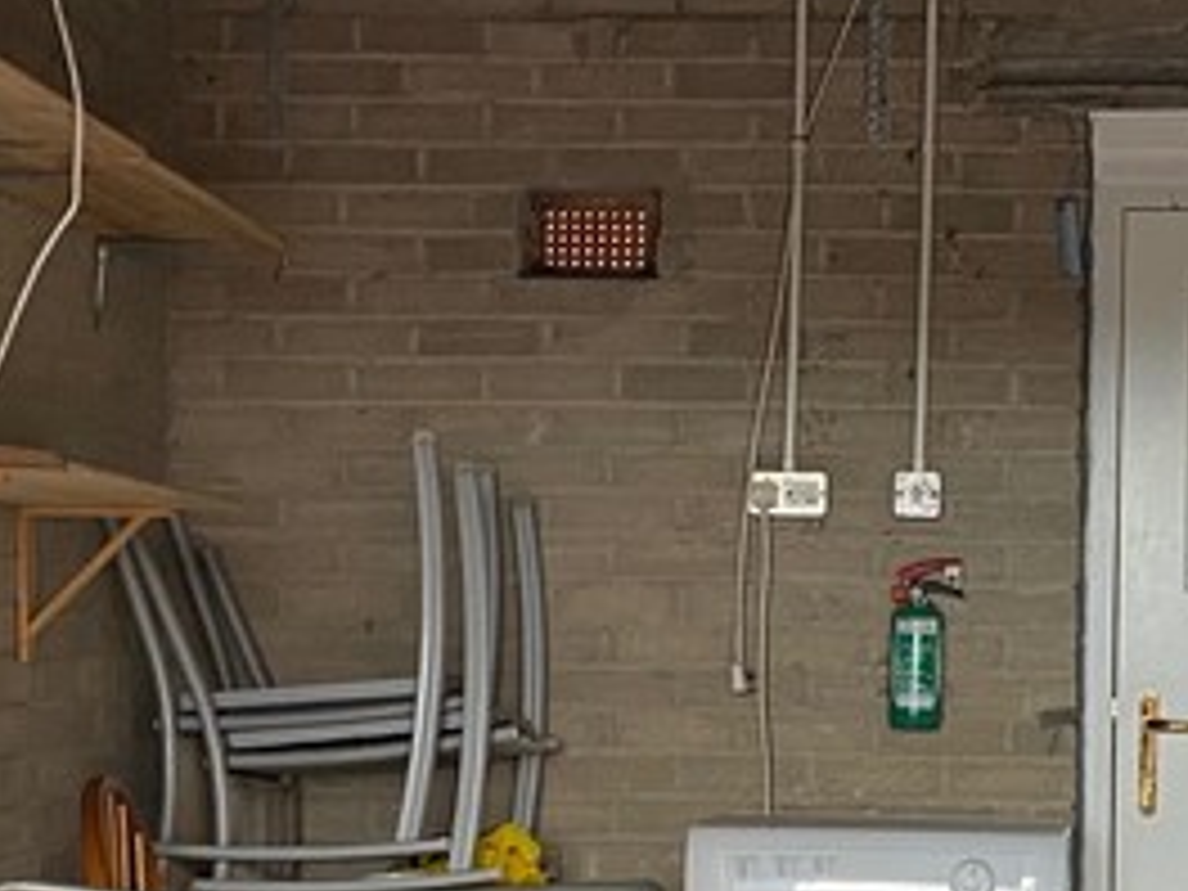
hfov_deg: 19.4
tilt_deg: +0.1
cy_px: 662
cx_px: 783
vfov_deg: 14.6
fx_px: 3466
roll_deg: -0.9
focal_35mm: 101
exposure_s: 1/64
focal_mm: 4.25
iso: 125
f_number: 1.8
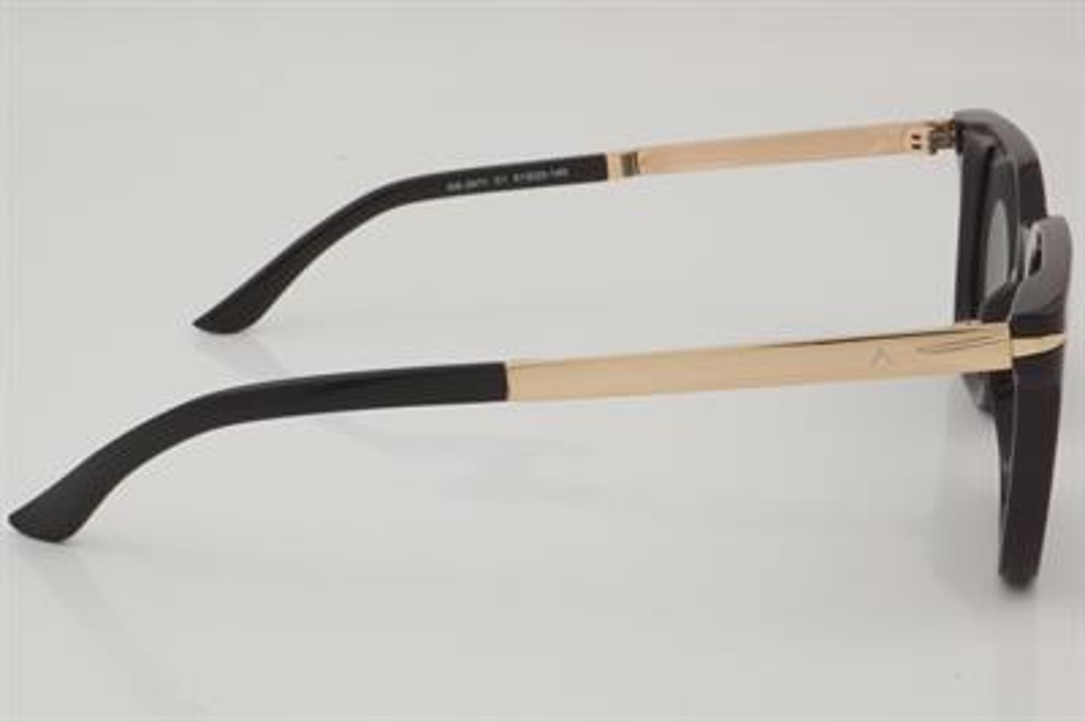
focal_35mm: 75
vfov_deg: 18.2
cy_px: 361
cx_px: 542
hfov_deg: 27.0
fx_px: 2259
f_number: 32
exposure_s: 1/3
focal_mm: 50
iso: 100
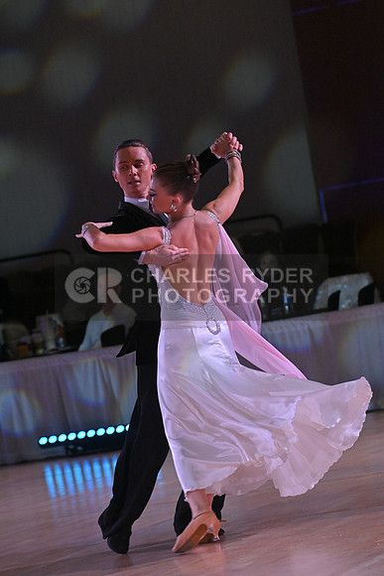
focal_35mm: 200
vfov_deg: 10.3
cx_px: 192
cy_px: 288
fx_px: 3198
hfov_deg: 6.9
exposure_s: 1/400
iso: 3200
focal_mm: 200
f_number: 7.1
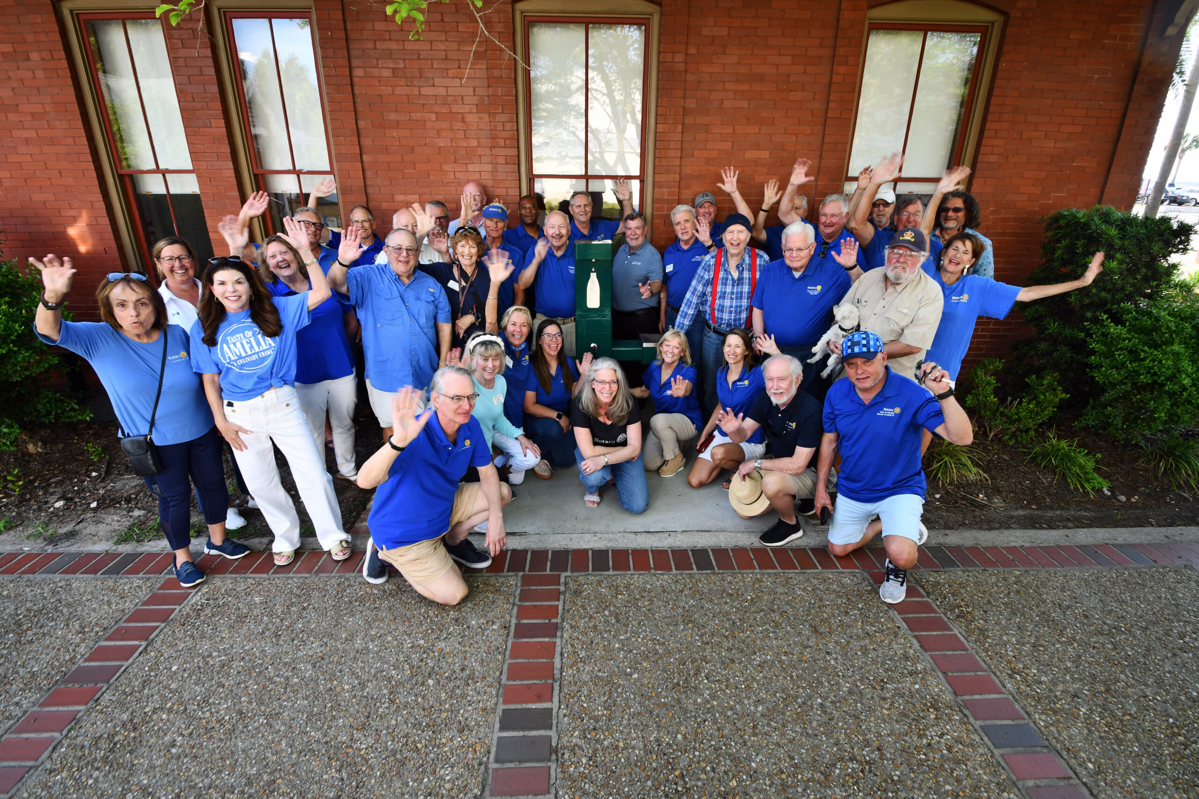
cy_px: 400
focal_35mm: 16
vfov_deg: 73.8
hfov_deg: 96.7
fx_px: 533
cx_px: 600
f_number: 7.1
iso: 200
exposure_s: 1/50
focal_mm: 11
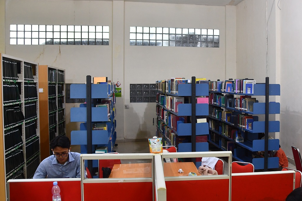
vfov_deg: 35.9
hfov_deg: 51.1
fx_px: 310
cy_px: 93
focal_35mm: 37
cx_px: 196
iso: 1100
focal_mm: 18
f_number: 3.5
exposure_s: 1/30
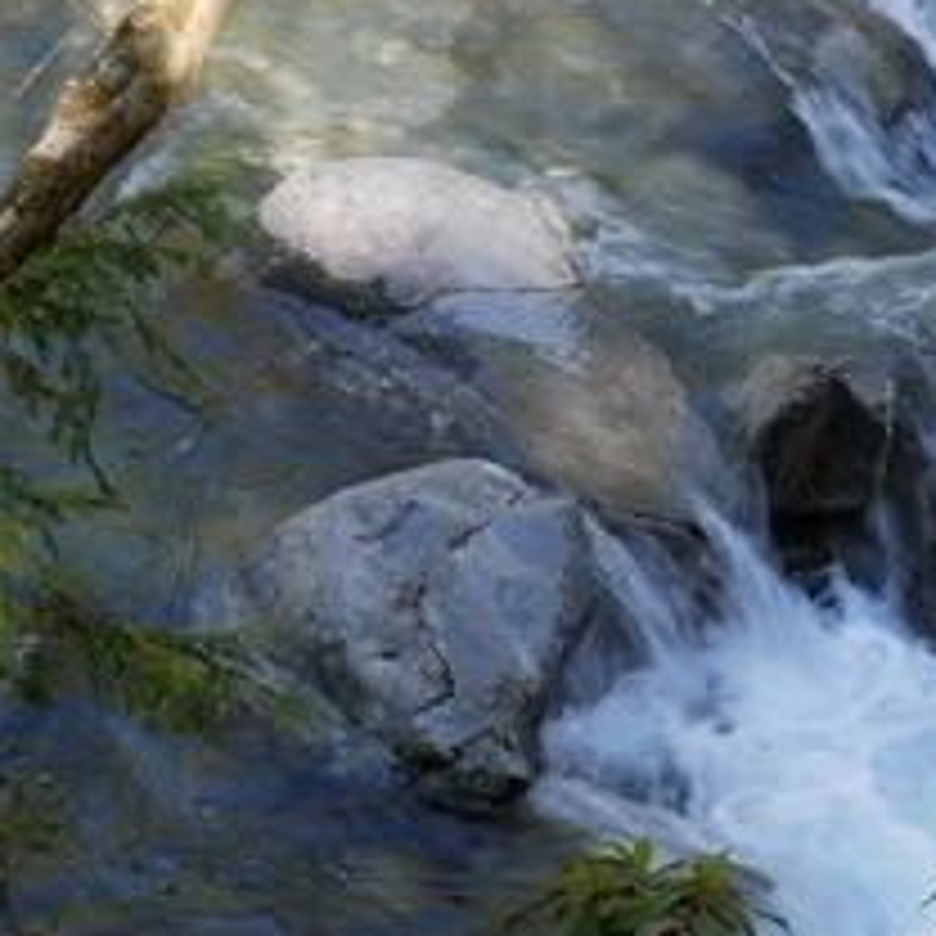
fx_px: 7648
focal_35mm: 250
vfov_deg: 7.0
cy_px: 230
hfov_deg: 7.0
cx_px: 1001
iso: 200
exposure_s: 1/30
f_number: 9
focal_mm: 49
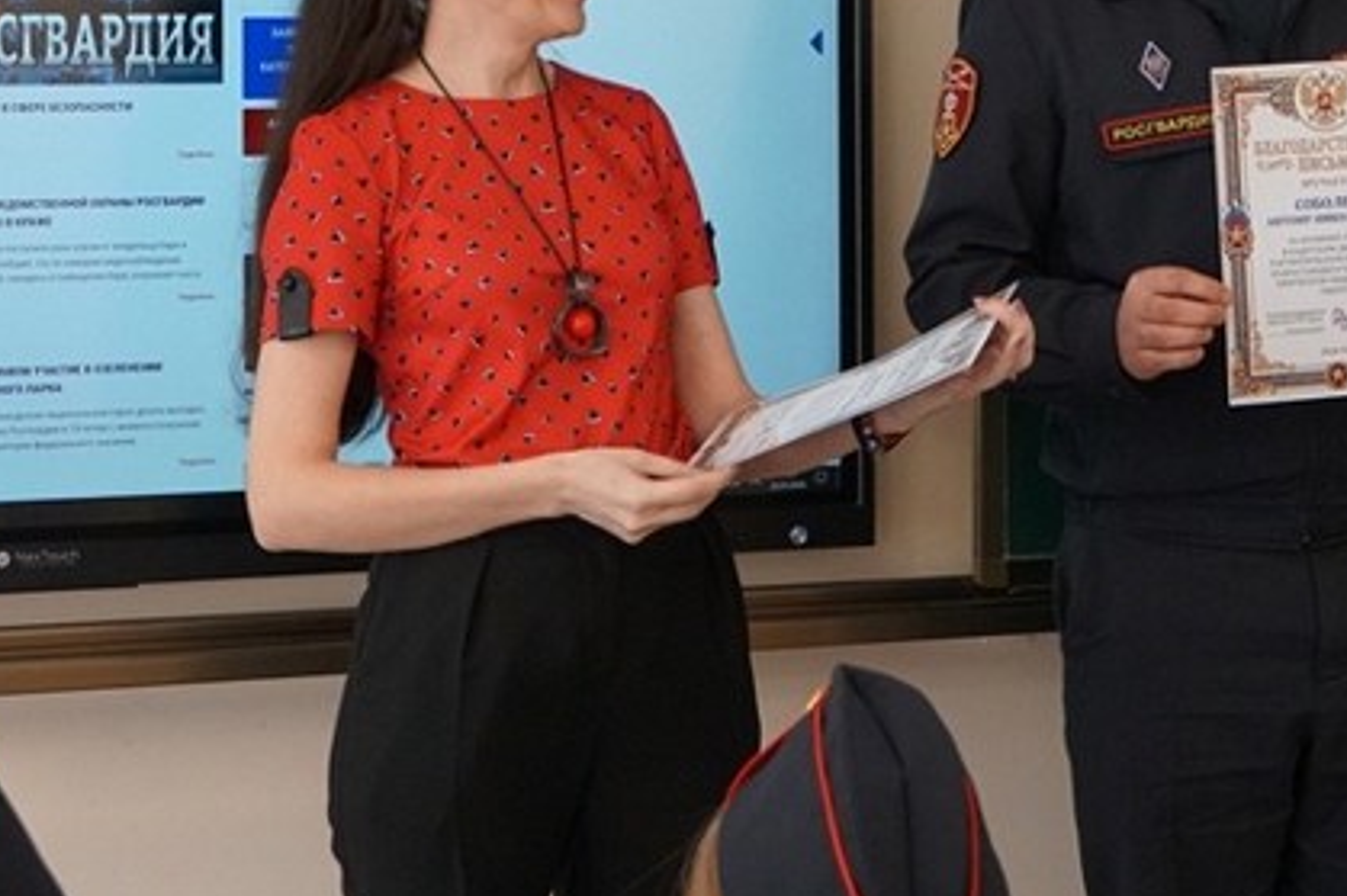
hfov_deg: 26.0
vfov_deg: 17.3
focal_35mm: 78
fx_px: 2913
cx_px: 752
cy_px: 125
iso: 1250
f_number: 4.5
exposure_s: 1/160
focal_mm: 29
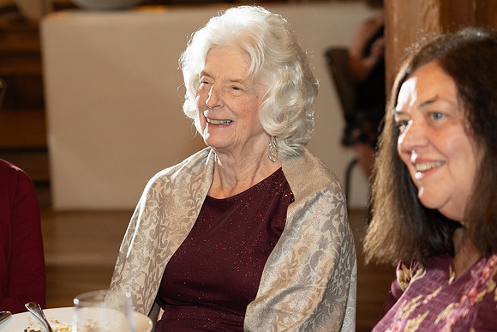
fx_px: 1450
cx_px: 248
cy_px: 166
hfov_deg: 19.5
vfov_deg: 13.0
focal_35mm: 105
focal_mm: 70
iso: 1600
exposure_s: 1/125
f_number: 2.8
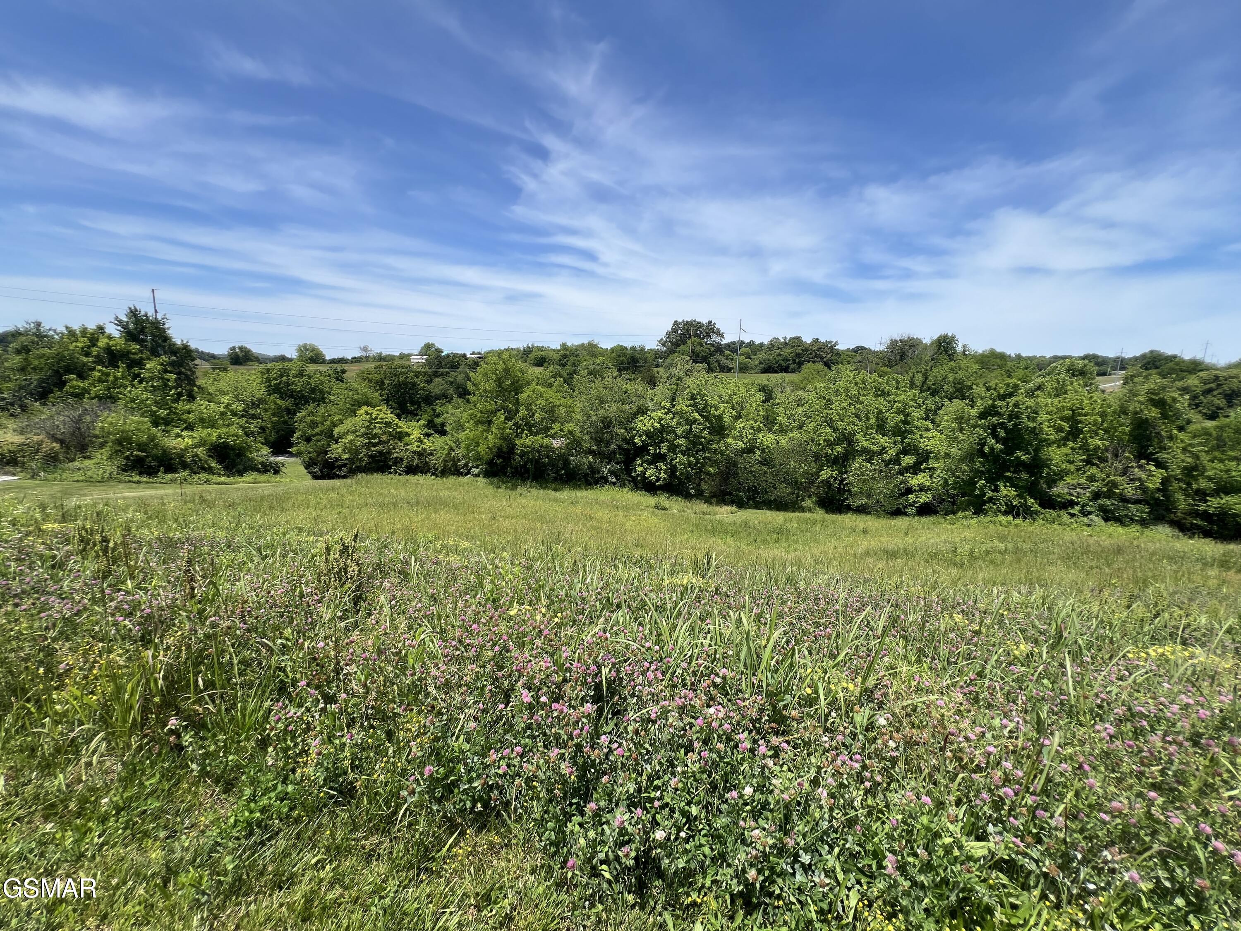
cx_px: 620
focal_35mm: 13
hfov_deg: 106.2
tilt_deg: -9.8
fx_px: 466
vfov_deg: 89.9
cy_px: 466
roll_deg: -2.1
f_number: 1.8
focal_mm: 1.57
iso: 32
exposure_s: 1/1107
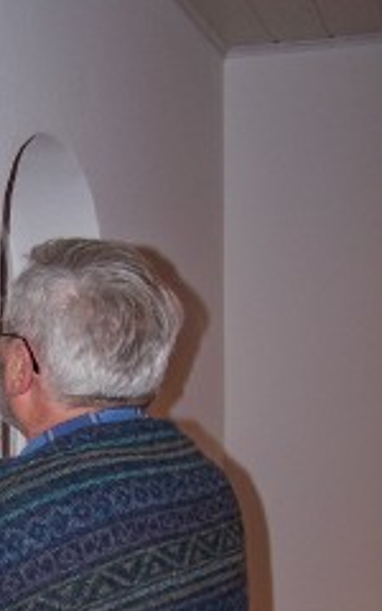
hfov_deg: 19.0
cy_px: 499
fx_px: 1116
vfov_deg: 29.8
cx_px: 15
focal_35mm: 67
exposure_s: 1/60
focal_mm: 6.3
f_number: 3.2
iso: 80
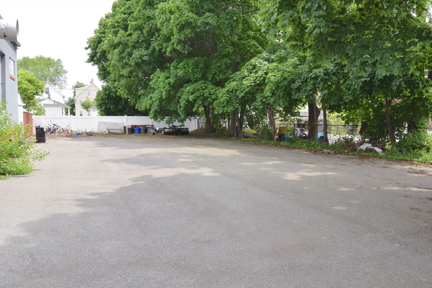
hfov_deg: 64.5
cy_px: 144
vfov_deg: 45.7
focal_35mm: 28
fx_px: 342
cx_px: 216
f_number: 13
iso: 400
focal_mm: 19
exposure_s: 1/200
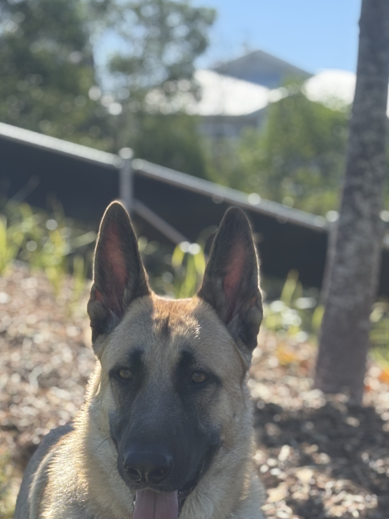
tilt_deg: -10.3
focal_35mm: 104
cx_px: 154
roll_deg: -0.3
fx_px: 1558
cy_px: 507
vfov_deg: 18.5
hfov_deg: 14.2
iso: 32
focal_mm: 5.96
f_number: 1.6
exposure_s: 1/1115
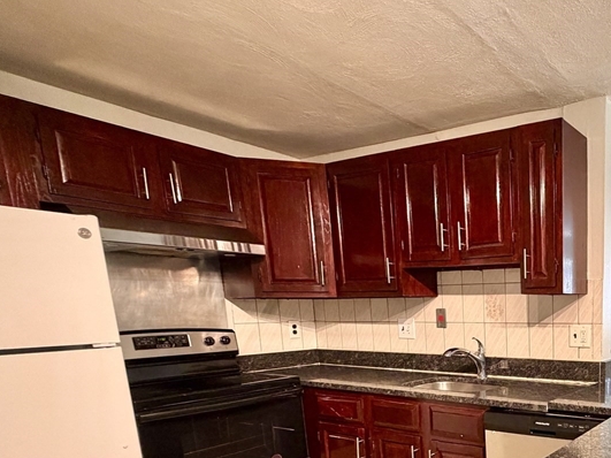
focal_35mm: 27
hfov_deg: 55.9
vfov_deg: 47.4
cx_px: 557
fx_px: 476
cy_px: 391
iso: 320
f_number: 2.2
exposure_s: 1/120
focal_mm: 2.22
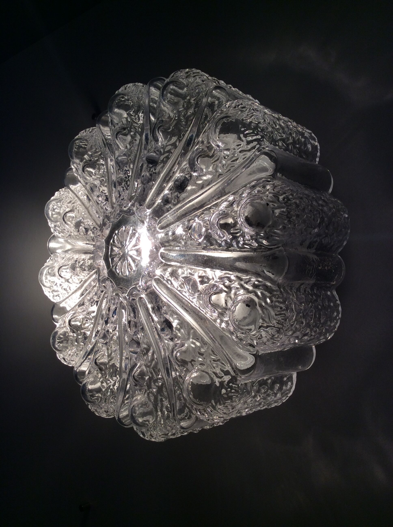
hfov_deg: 44.1
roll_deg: +4.3
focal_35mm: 32
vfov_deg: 56.9
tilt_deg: -4.4
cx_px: 196
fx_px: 486
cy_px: 264
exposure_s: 1/129
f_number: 2.4
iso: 32
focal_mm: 3.3
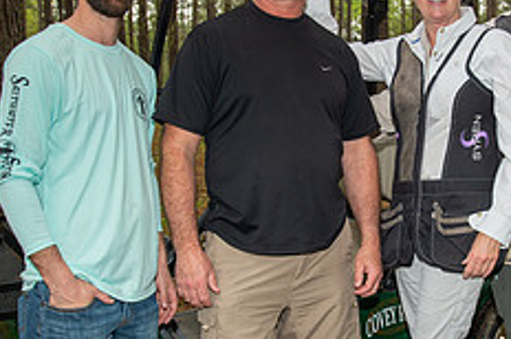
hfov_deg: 35.8
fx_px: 780
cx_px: 352
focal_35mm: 55
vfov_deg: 24.5
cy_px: 220
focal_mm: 22
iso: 125
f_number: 5
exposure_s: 1/125
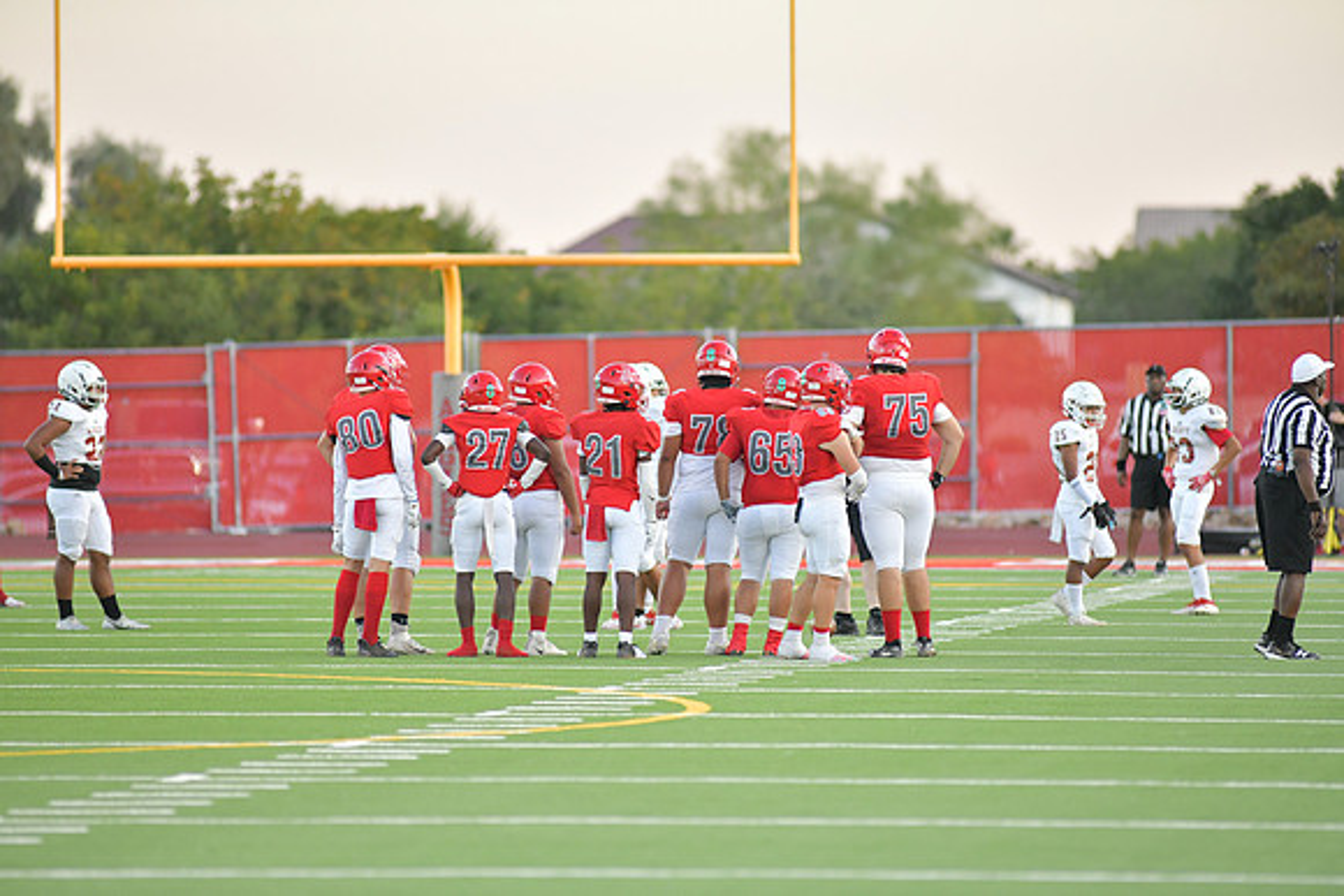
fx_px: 11202
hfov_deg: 6.9
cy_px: 448
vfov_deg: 4.6
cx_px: 672
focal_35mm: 300
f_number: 3.5
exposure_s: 1/1250
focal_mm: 300
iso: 2000
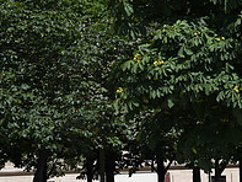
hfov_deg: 14.5
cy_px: -53
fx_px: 951
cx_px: 166
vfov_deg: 10.7
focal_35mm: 136
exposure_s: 1/200
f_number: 13
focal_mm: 48
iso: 180
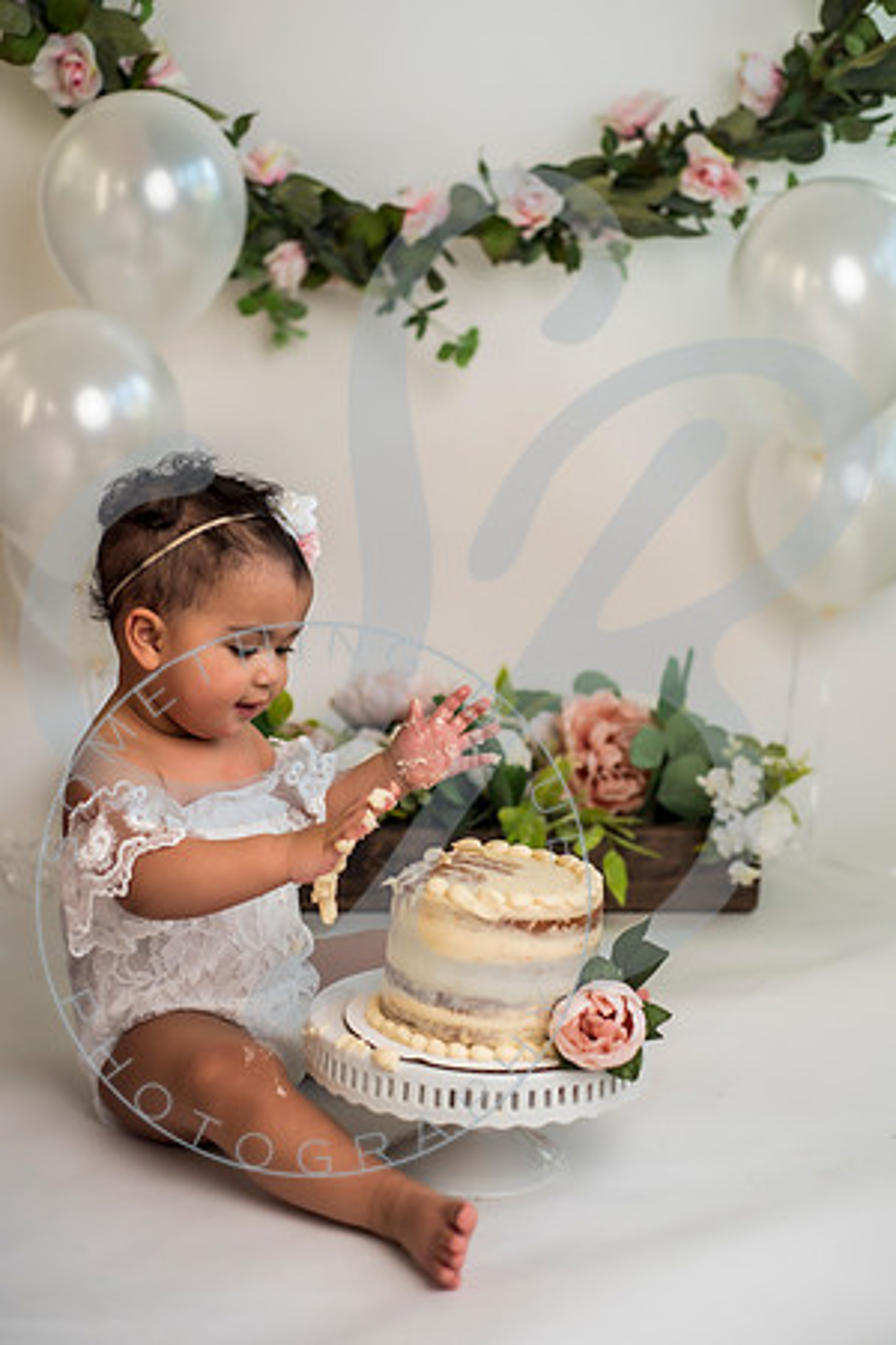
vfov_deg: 39.6
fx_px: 1867
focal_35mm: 50
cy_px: 672
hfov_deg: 27.0
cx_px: 448
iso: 100
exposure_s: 1/200
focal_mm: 50
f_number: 2.8
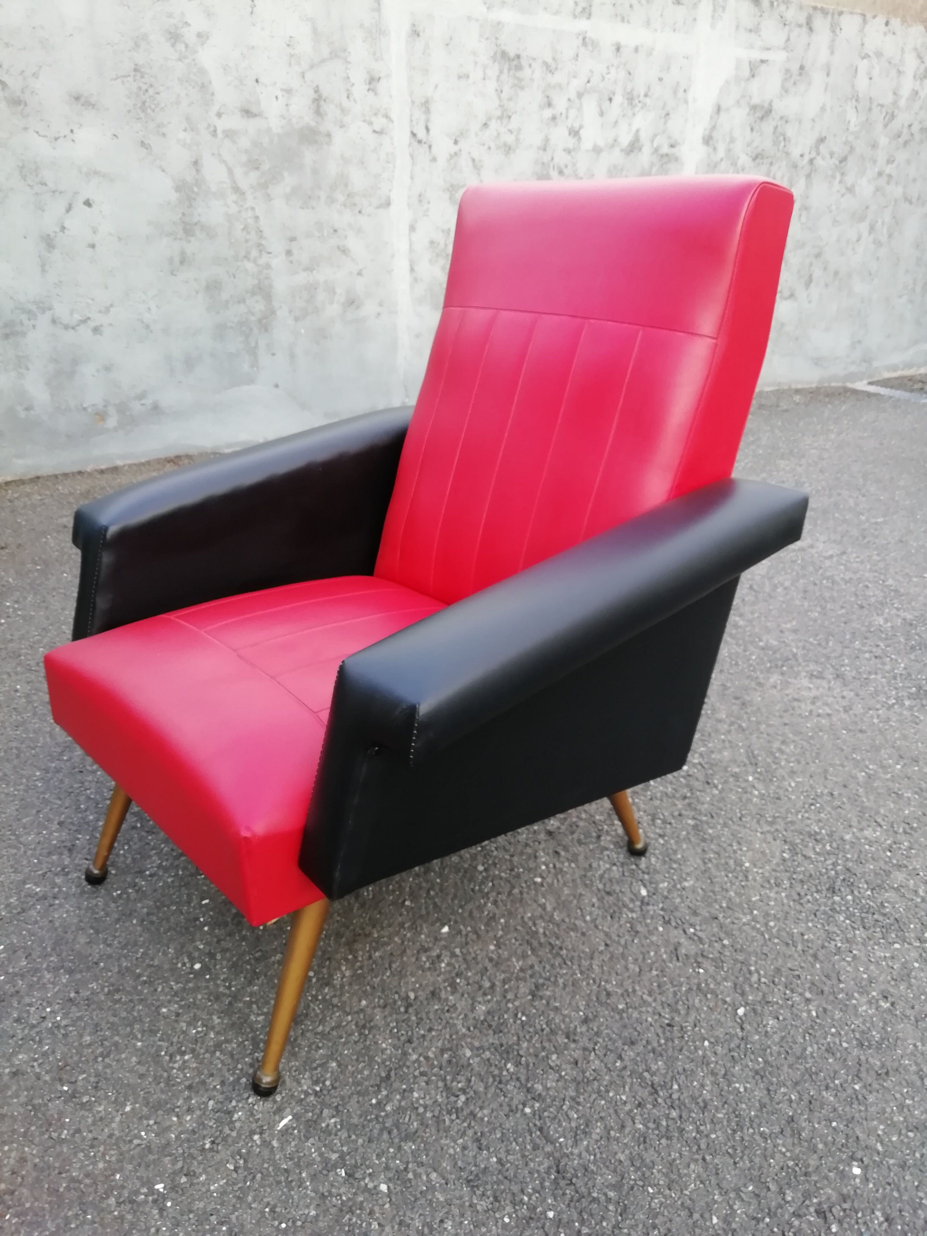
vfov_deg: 67.3
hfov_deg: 53.1
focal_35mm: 26
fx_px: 928
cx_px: 464
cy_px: 618
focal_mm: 3.21
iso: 50
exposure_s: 1/100
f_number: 2.2
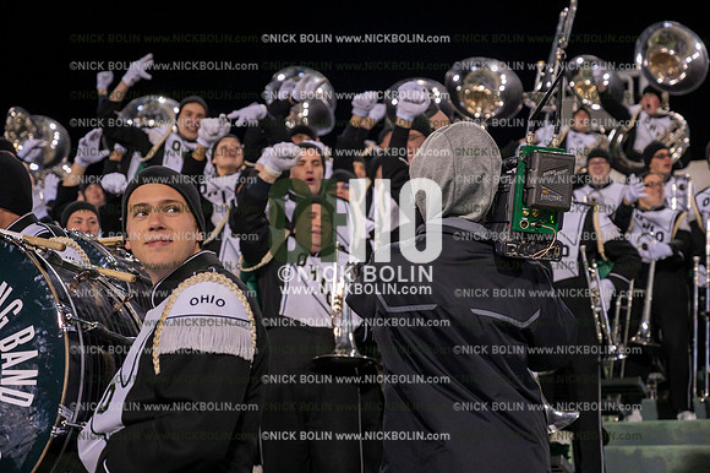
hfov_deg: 29.7
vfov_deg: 20.0
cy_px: 236
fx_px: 1340
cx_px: 355
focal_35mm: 68
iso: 5000
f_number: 4.5
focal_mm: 68
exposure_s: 1/640
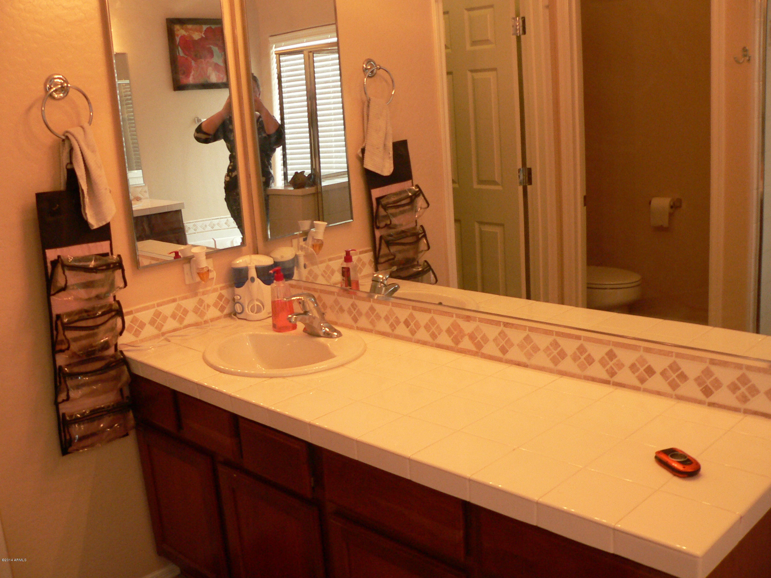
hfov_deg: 51.4
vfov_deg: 39.7
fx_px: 802
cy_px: 289
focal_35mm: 36
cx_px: 386
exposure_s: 1/40
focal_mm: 6
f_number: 2.8
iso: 200
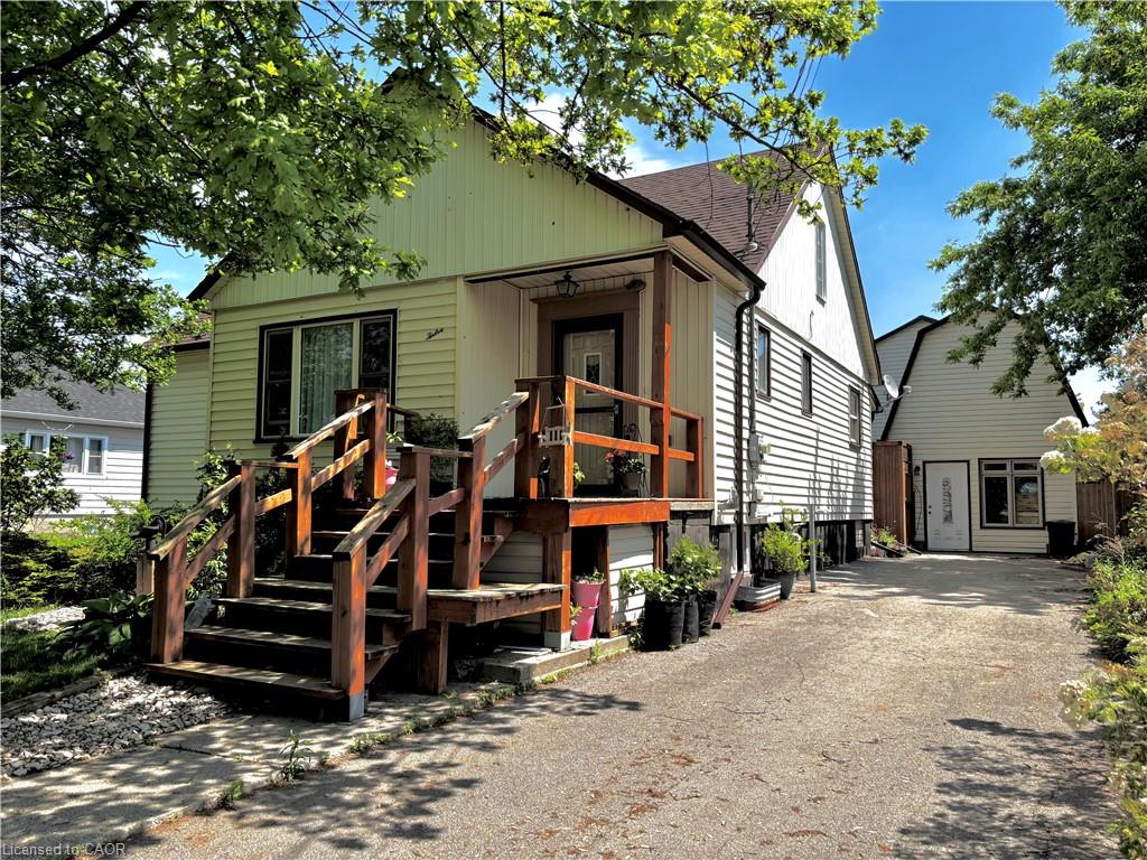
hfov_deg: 67.3
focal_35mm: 26
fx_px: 862
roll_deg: -0.5
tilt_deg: +3.9
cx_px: 574
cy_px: 430
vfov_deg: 53.1
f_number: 1.6
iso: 50
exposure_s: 1/2151
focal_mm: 5.96
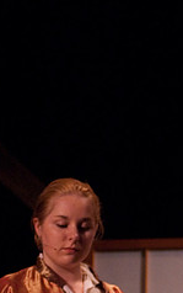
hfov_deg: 3.7
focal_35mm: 354
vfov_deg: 5.9
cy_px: 188
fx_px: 2823
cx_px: 279
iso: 1000
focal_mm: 95
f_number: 2.8
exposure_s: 1/50
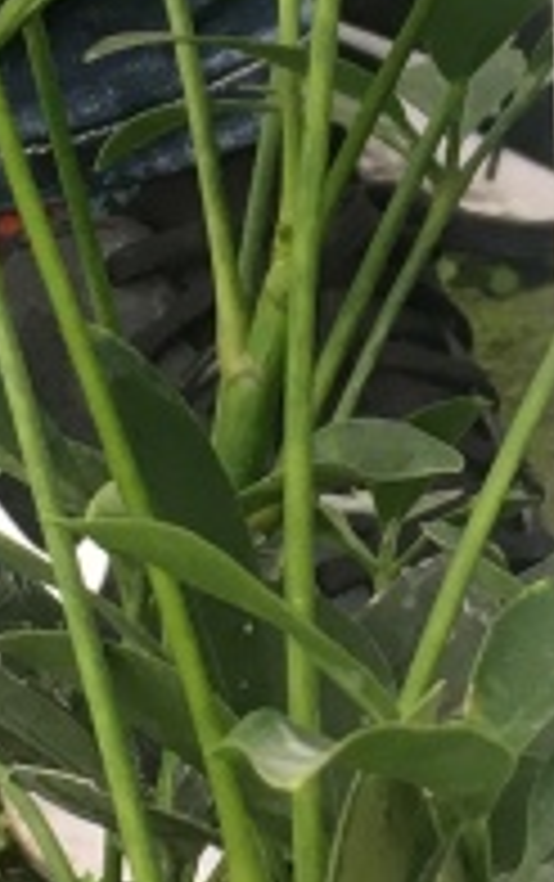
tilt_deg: -15.0
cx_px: 482
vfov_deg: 12.4
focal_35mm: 167
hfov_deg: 7.9
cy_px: 124
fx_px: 4022
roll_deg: -2.0
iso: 64
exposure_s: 1/33
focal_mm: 4.15
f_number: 2.2
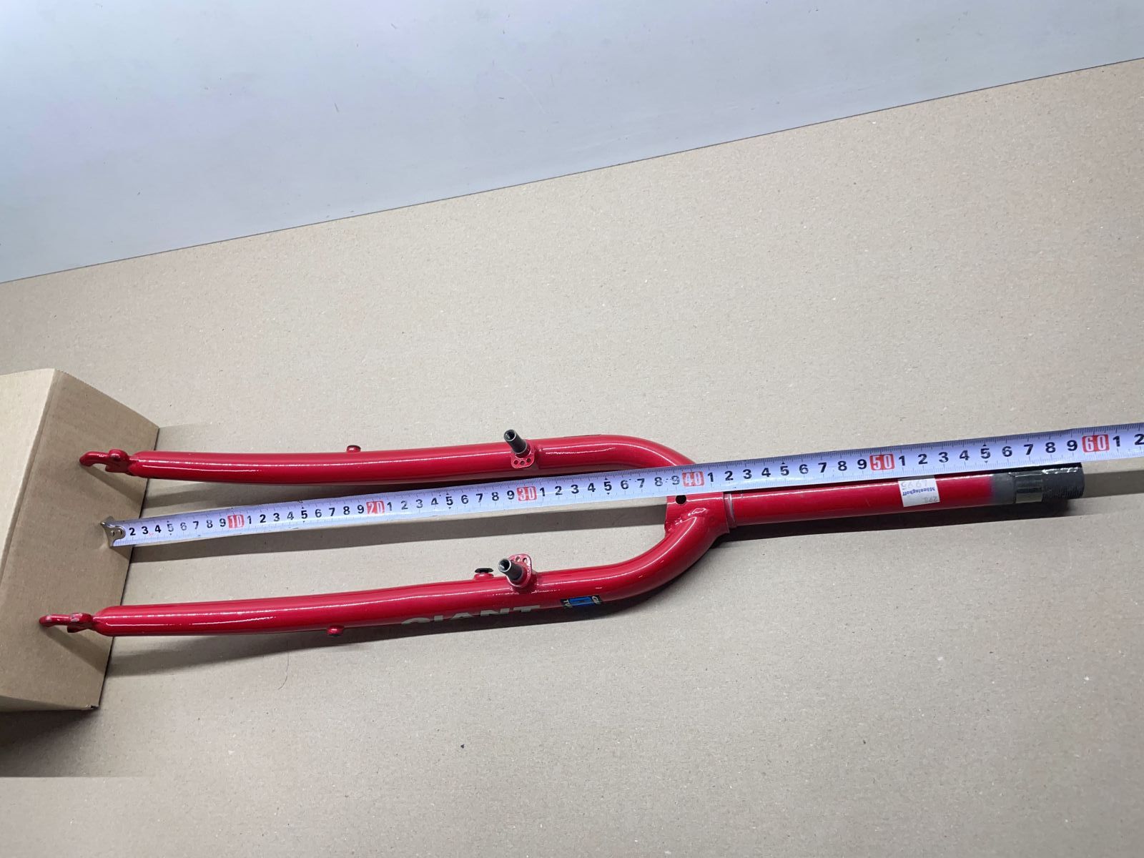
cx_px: 572
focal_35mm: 26
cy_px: 429
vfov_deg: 53.1
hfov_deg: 67.3
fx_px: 859
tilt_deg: -60.7
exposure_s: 1/100
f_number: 1.6
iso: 80
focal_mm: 4.2
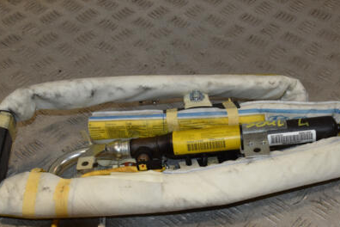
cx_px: 204
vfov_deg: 23.9
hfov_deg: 35.1
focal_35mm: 57
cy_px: 131
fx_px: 536
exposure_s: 1/200
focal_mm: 25
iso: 800
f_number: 10
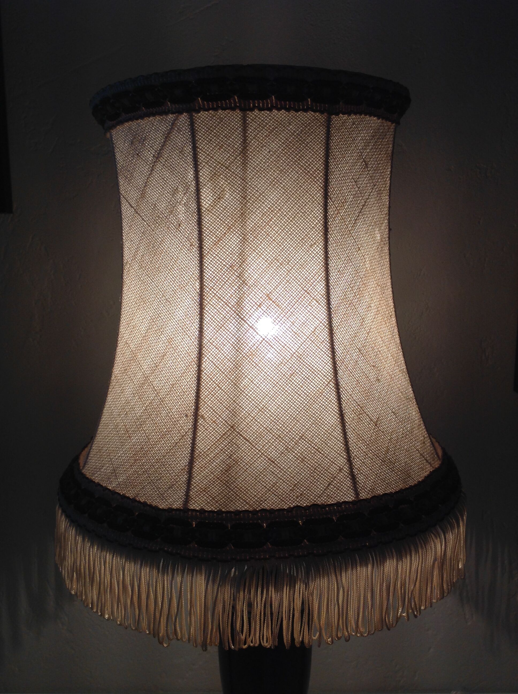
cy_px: 347
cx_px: 259
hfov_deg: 40.6
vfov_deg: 52.7
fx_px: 700
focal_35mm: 35
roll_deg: +1.0
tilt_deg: -6.9
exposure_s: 1/140
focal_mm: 4.28
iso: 50
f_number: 2.4
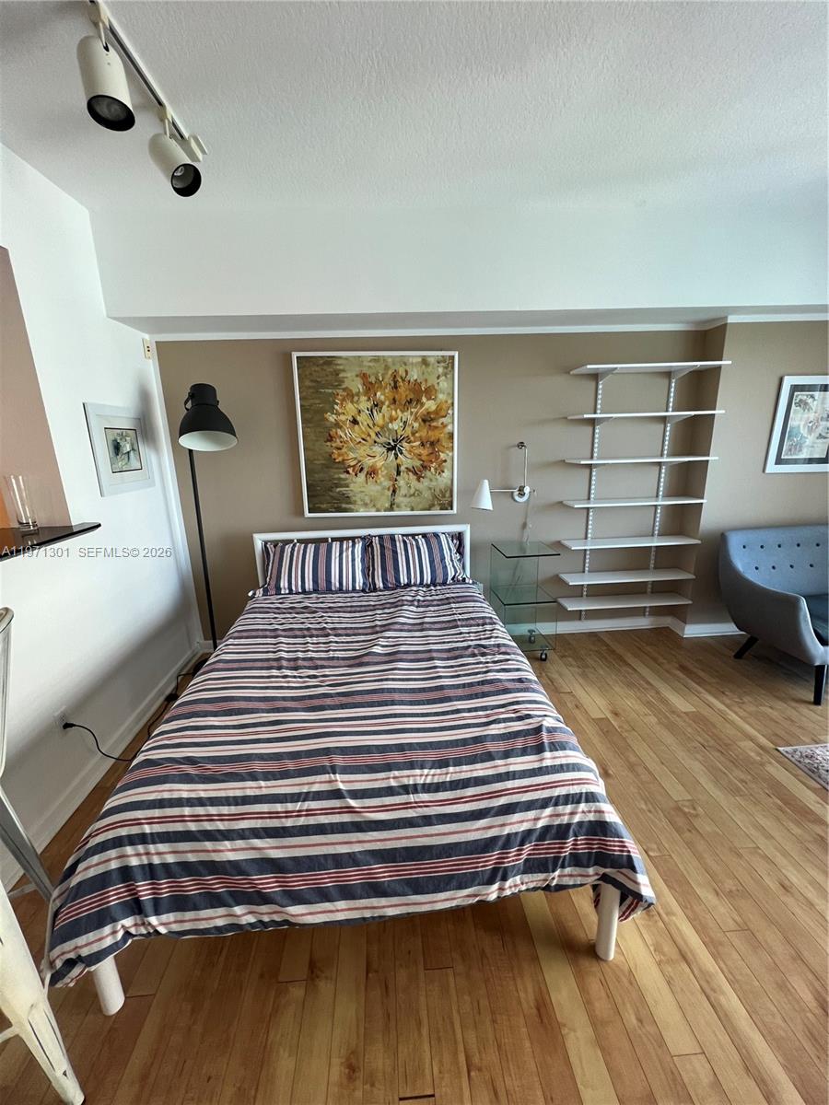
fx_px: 415
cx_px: 414
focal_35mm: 13
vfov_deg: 106.2
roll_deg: +2.3
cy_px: 552
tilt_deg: -15.9
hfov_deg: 89.9
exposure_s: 1/120
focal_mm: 1.57
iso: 100
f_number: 1.8
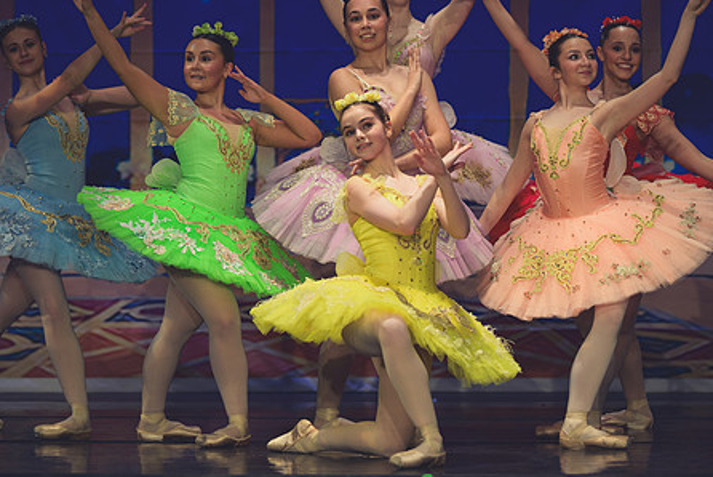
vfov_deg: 9.3
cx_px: 317
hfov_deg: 13.9
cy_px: 207
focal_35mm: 148
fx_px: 2933
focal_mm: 102
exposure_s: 1/320
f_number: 2.8
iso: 320
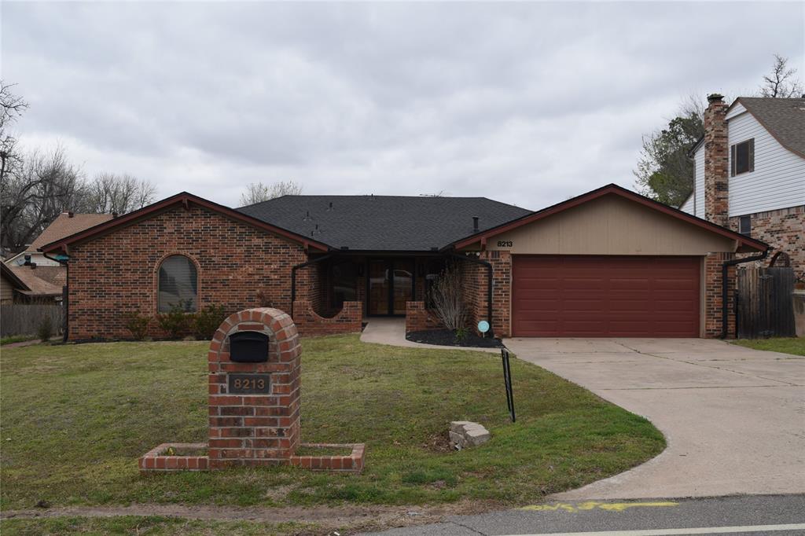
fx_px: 838
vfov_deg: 35.5
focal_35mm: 38
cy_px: 268
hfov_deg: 51.3
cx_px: 402
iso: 220
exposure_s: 1/250
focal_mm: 25
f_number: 8
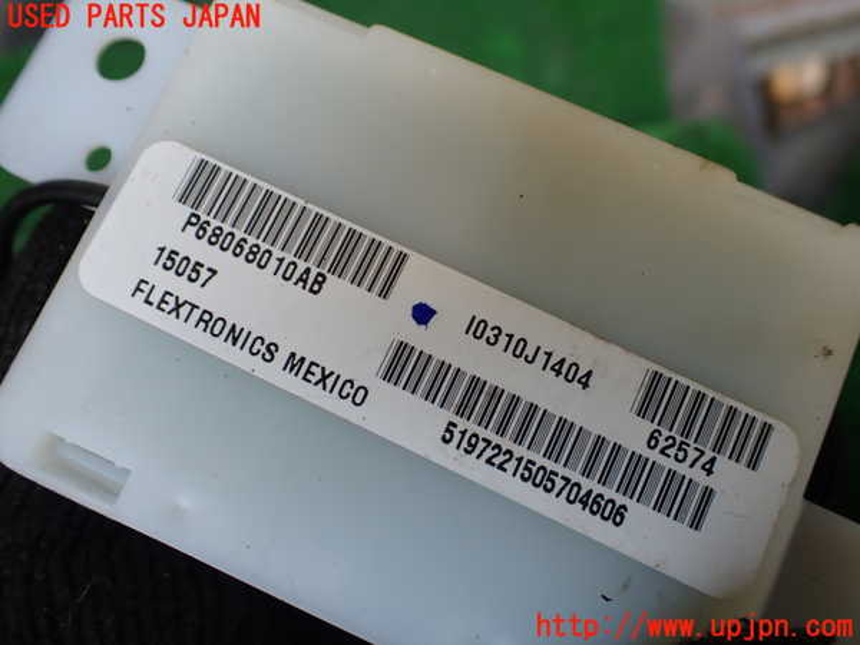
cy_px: 322
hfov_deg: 60.0
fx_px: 745
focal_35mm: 30
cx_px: 430
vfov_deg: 46.8
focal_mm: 5.4
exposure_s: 1/125
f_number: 2.3
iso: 125
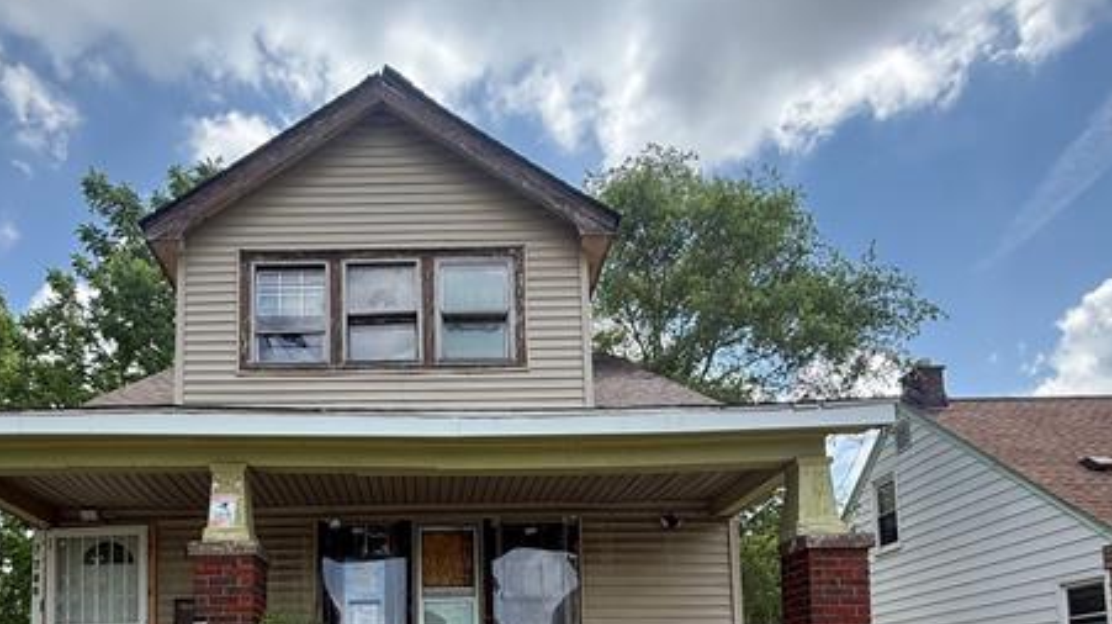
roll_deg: -0.3
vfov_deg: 38.2
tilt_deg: +5.4
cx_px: 424
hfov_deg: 70.9
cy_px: 654
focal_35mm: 26
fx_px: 766
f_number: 2.2
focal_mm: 2.22
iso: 50
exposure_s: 1/518
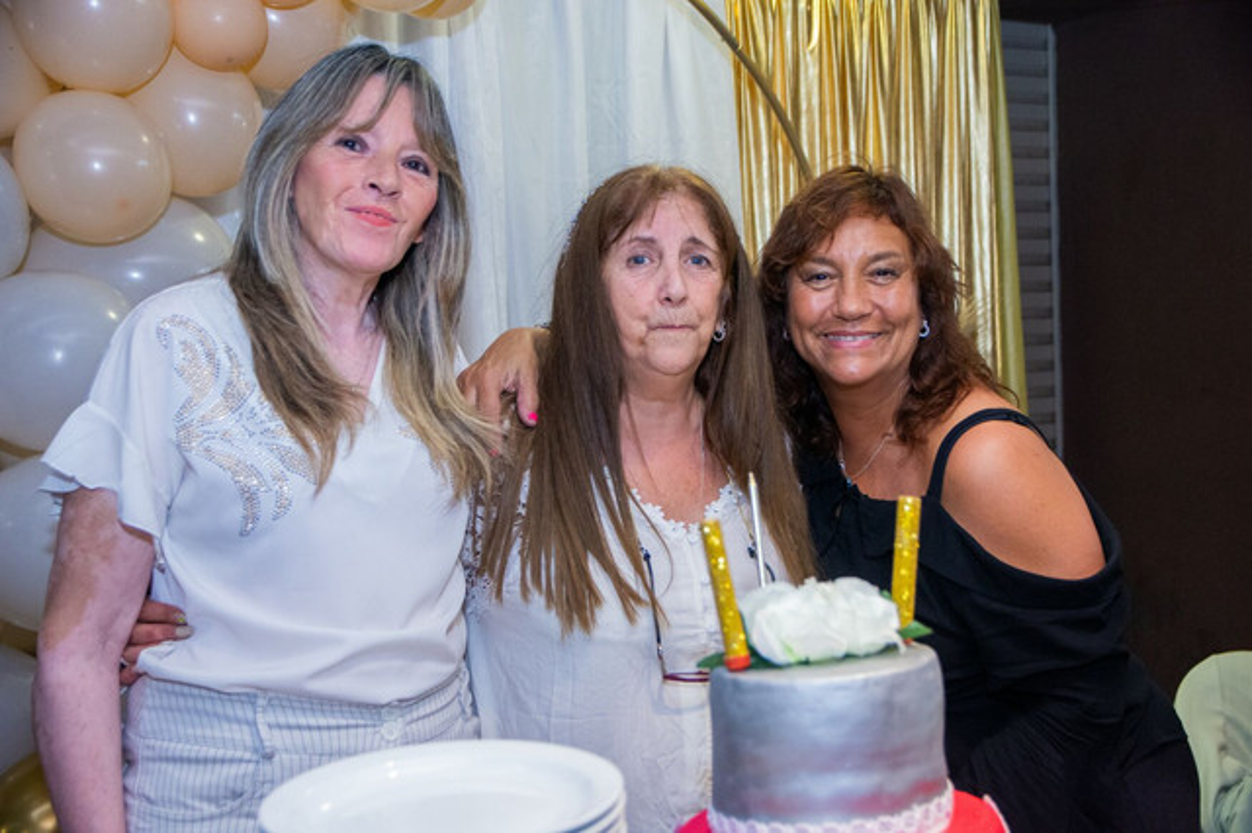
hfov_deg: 42.3
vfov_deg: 28.9
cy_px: 416
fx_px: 1616
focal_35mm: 46
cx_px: 626
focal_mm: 31
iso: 2000
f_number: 3.3
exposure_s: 1/100
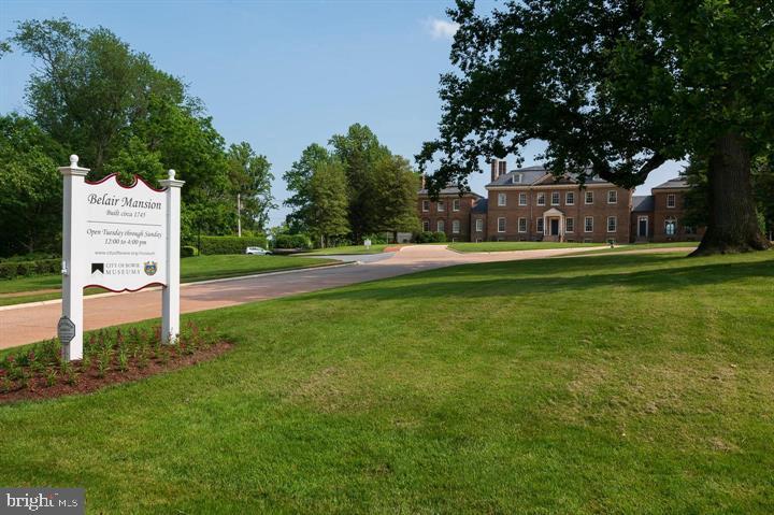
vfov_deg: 43.5
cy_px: 258
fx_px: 645
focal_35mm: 30
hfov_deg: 62.0
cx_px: 387
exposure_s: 1/160
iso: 250
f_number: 16
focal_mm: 30
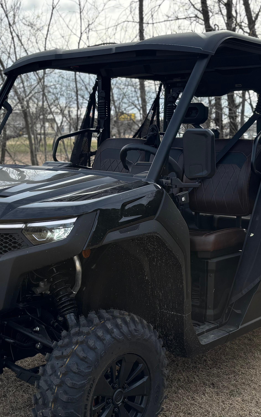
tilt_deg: -11.2
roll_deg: -0.9
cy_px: 255
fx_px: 592
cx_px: 116
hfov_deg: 24.9
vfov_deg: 38.7
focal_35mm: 52
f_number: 1.6
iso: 50
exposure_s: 1/1016
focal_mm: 5.96
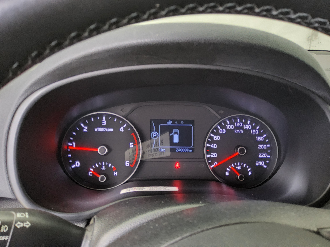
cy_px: 124
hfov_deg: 69.4
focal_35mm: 25
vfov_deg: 54.9
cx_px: 165
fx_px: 238
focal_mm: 3.08
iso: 640
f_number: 2
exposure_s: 1/40
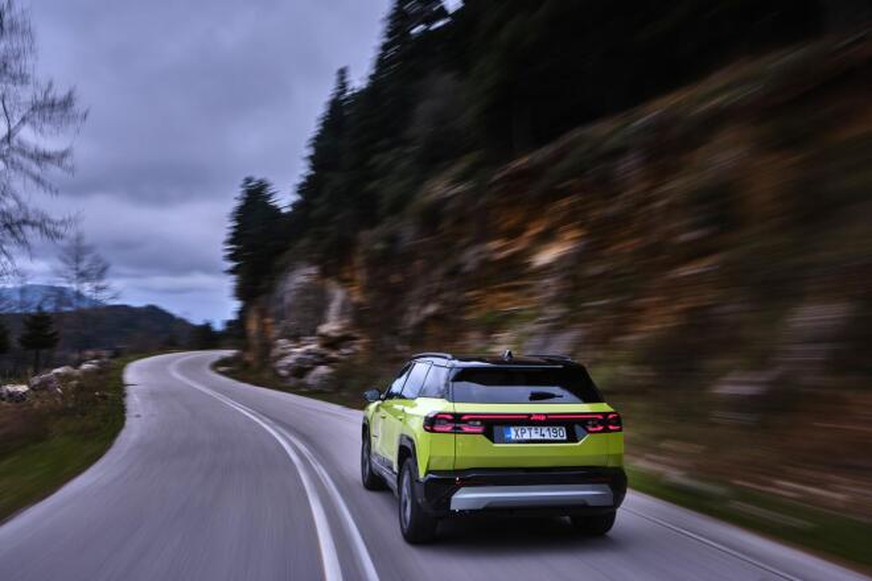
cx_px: 436
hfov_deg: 63.7
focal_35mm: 29
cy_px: 290
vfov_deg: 45.0
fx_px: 702
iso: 125
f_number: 11
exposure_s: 1/10
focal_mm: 19.4
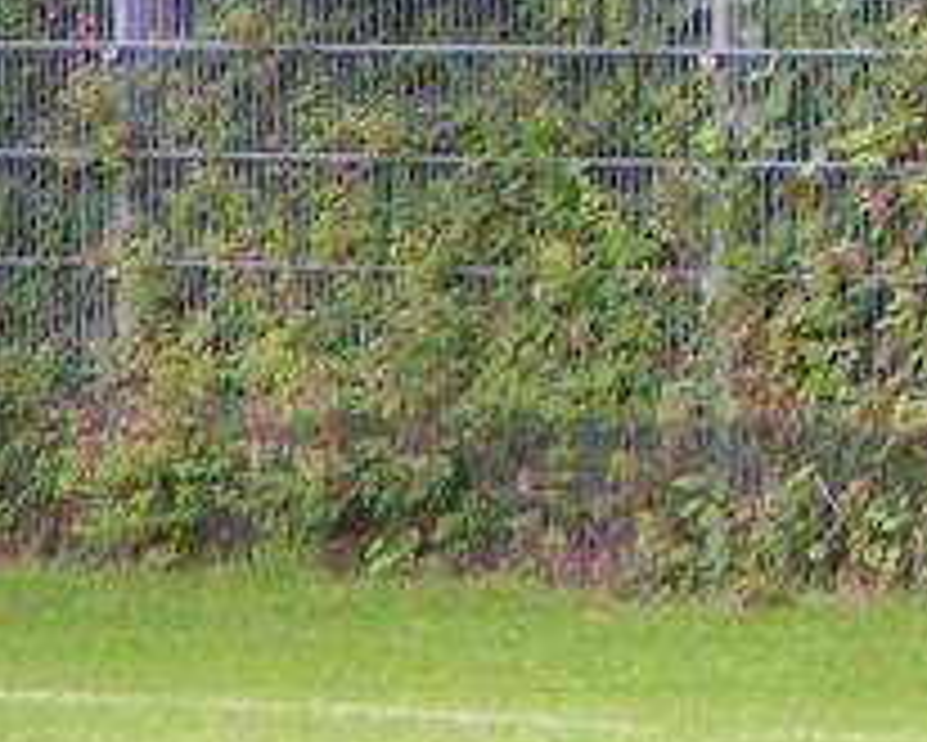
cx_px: 1503
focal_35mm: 1438
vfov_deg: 1.1
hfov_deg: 1.3
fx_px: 39471
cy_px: -112
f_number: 3.5
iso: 200
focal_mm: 58
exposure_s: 1/320
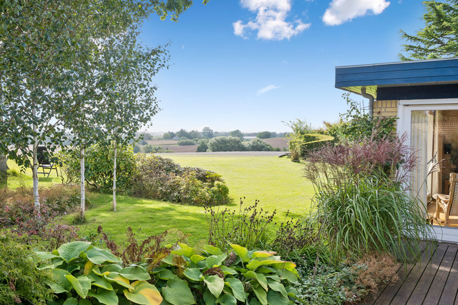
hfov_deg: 56.5
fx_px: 426
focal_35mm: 34
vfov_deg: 39.4
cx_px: 229
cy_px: 152
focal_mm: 33.5
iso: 400
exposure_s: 1/500
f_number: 6.3
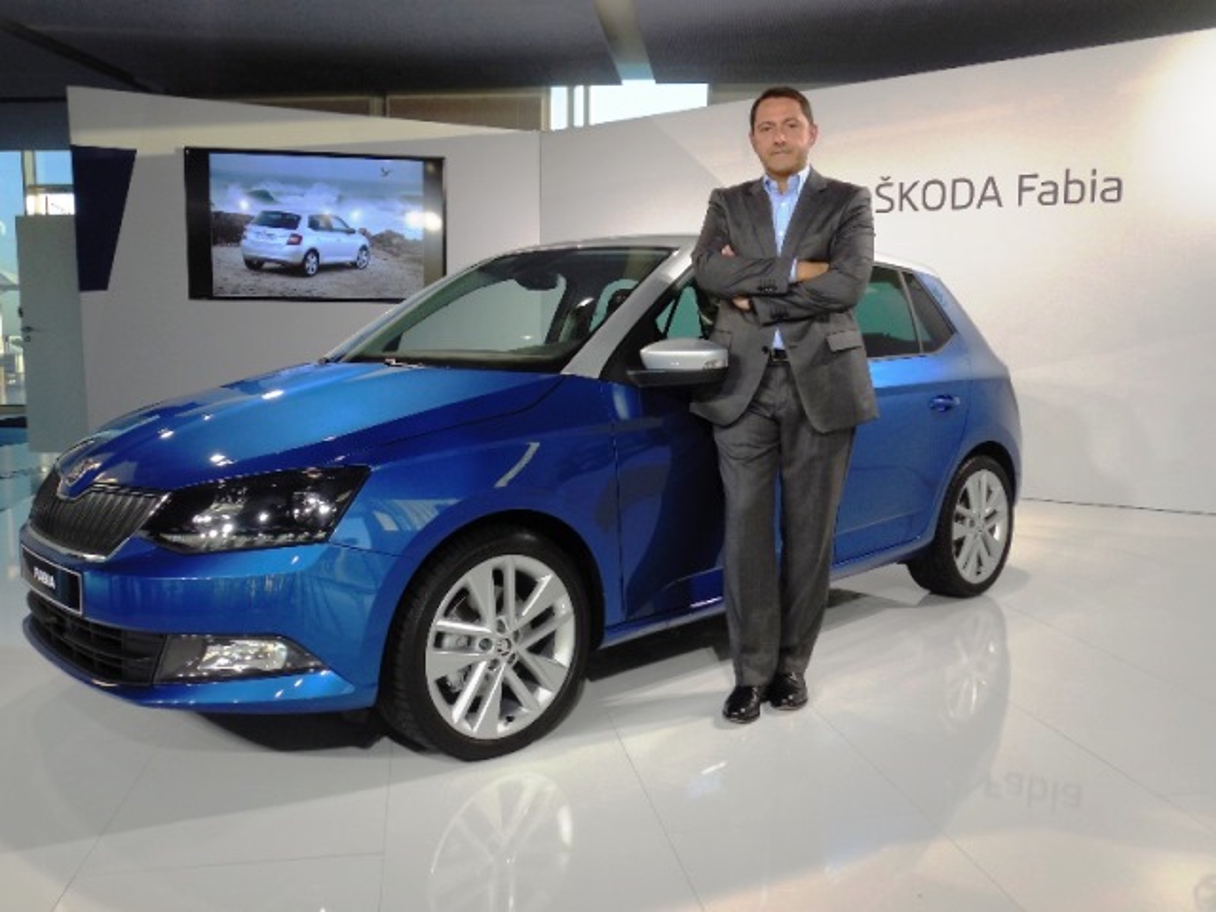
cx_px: 608
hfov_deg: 60.0
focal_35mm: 30
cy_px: 456
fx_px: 1054
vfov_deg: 46.8
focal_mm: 5.3
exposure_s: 1/160
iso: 125
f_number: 3.8
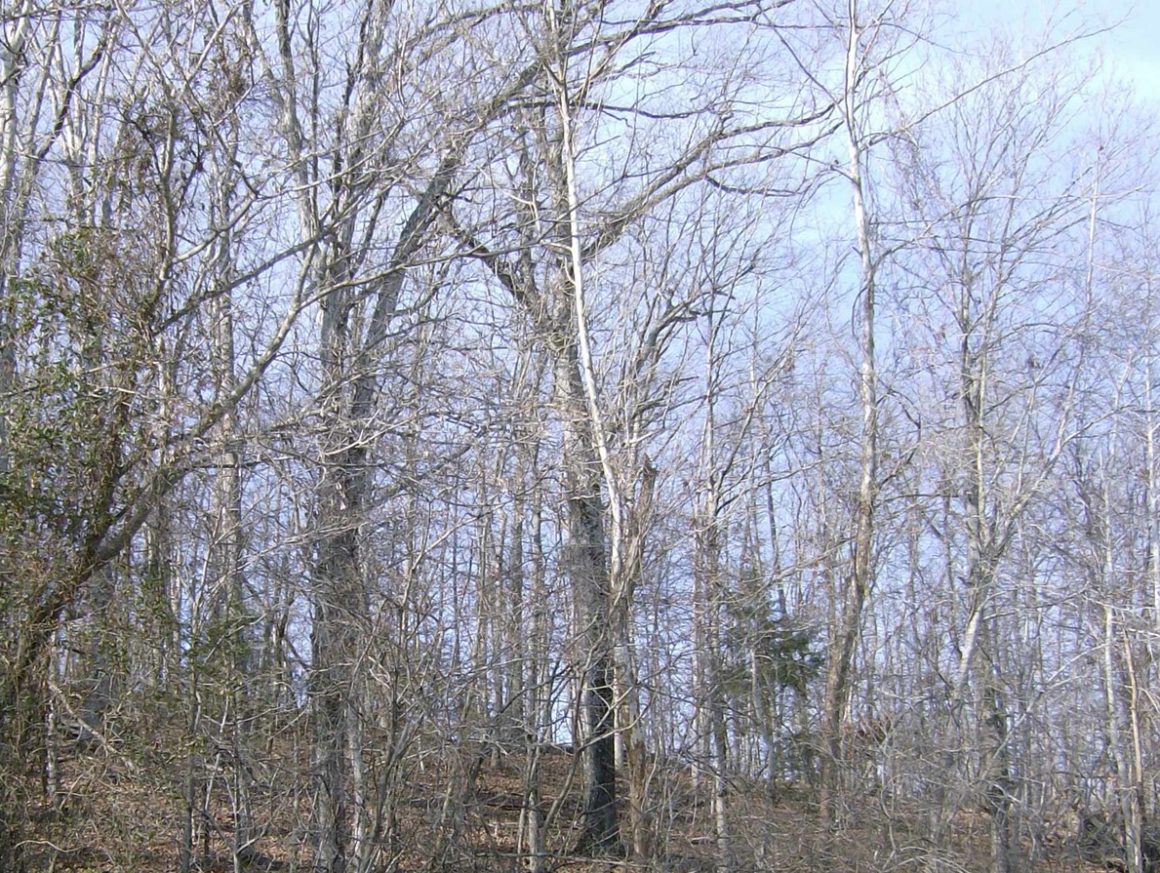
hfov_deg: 33.1
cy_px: 654
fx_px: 1946
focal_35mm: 58
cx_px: 461
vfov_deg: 25.0
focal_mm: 6
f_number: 4.7
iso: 100
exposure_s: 1/254
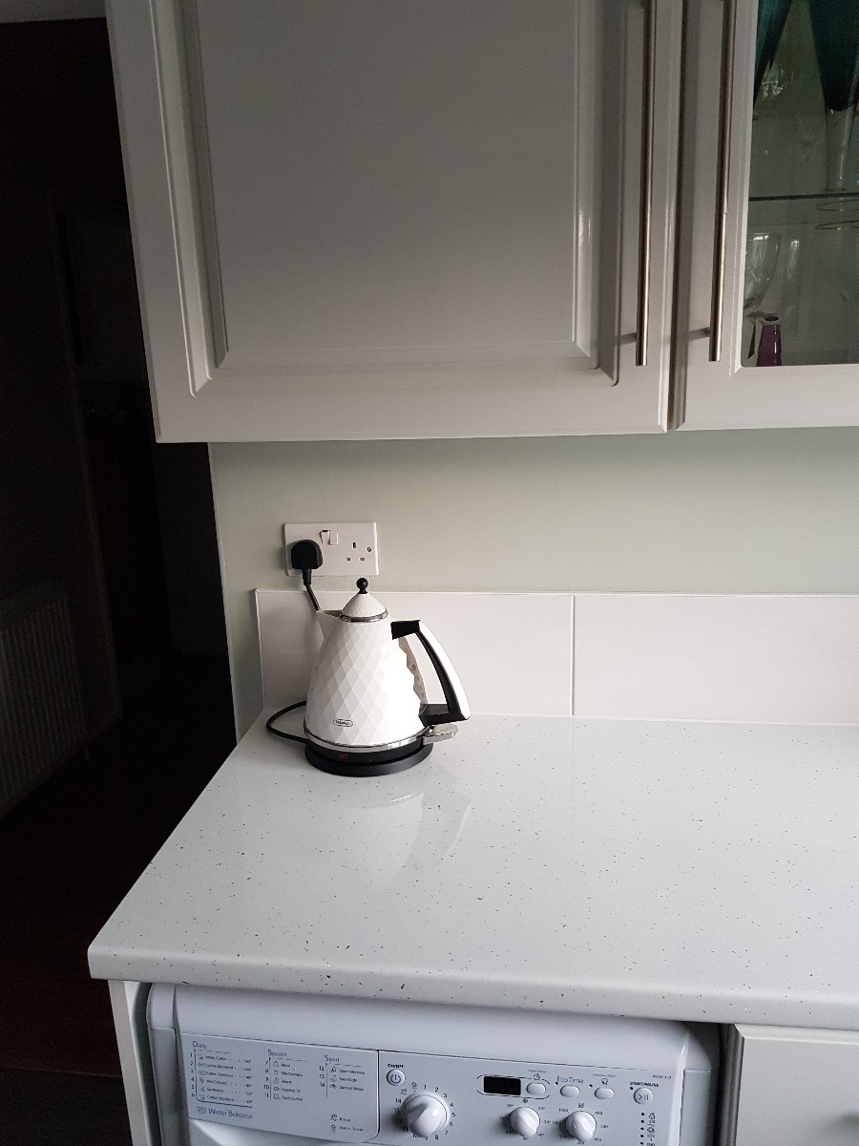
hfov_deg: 53.1
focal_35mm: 26
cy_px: 573
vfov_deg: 67.3
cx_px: 430
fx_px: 860
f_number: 1.7
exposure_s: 1/50
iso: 160
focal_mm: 4.2
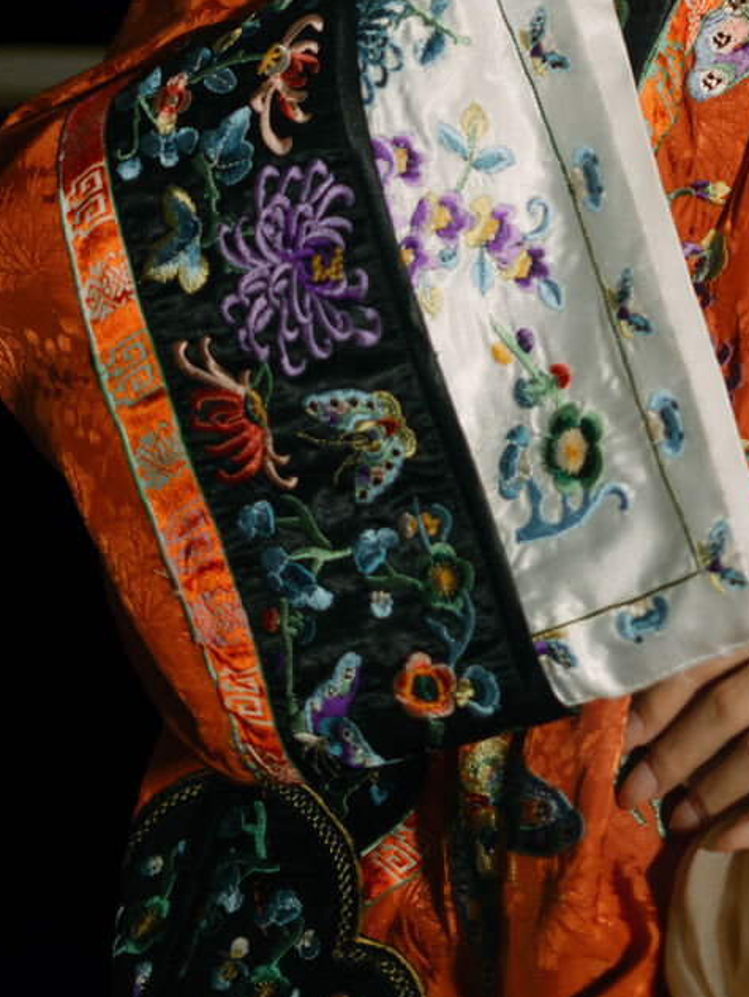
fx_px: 3948
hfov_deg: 10.7
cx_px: 823
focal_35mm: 137
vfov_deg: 13.9
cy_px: -225
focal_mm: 50
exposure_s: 1/160
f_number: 2
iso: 100
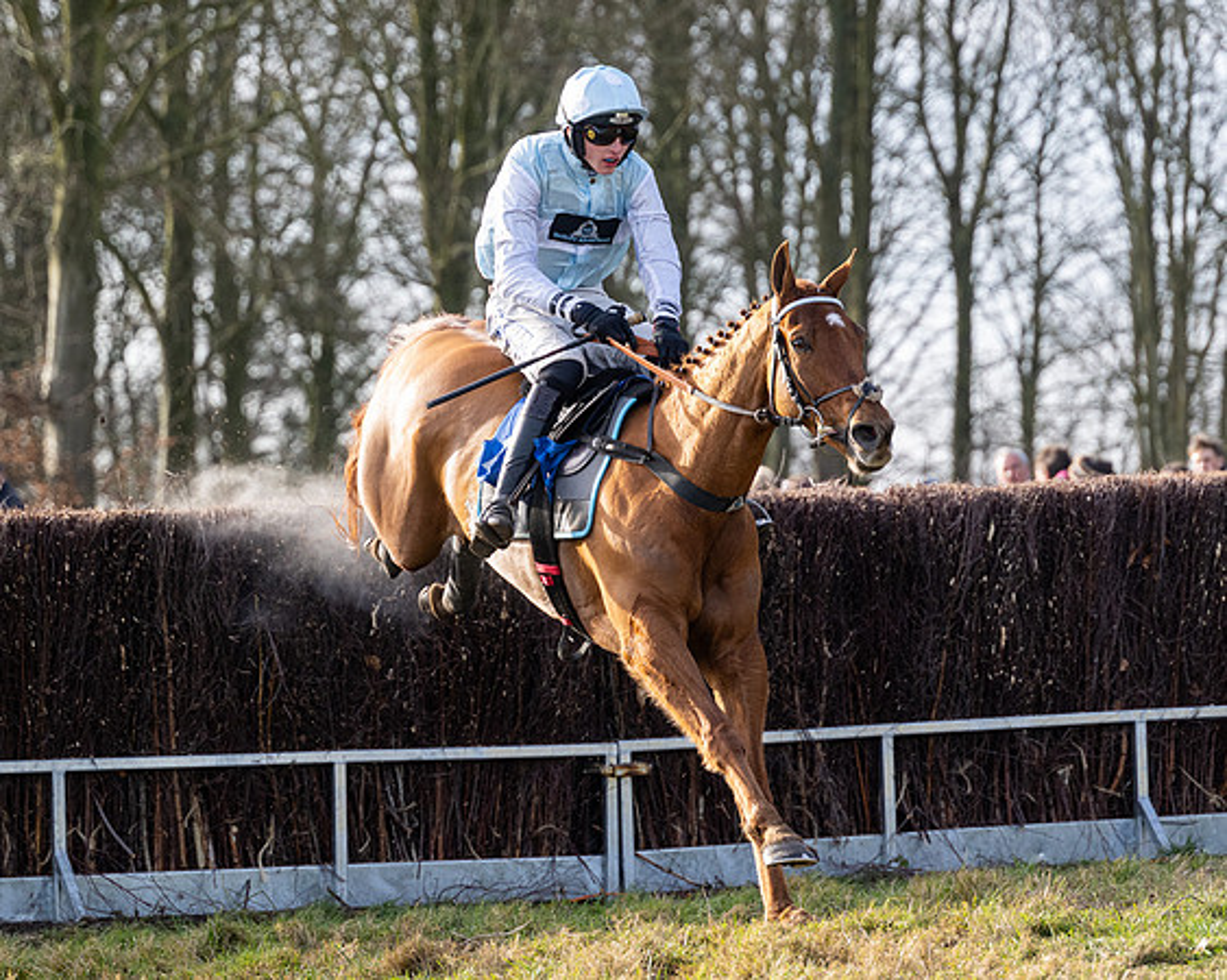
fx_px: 7800
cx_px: 817
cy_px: 498
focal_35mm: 215
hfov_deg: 9.0
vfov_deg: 7.2
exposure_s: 1/1600
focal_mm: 155
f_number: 4
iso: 800
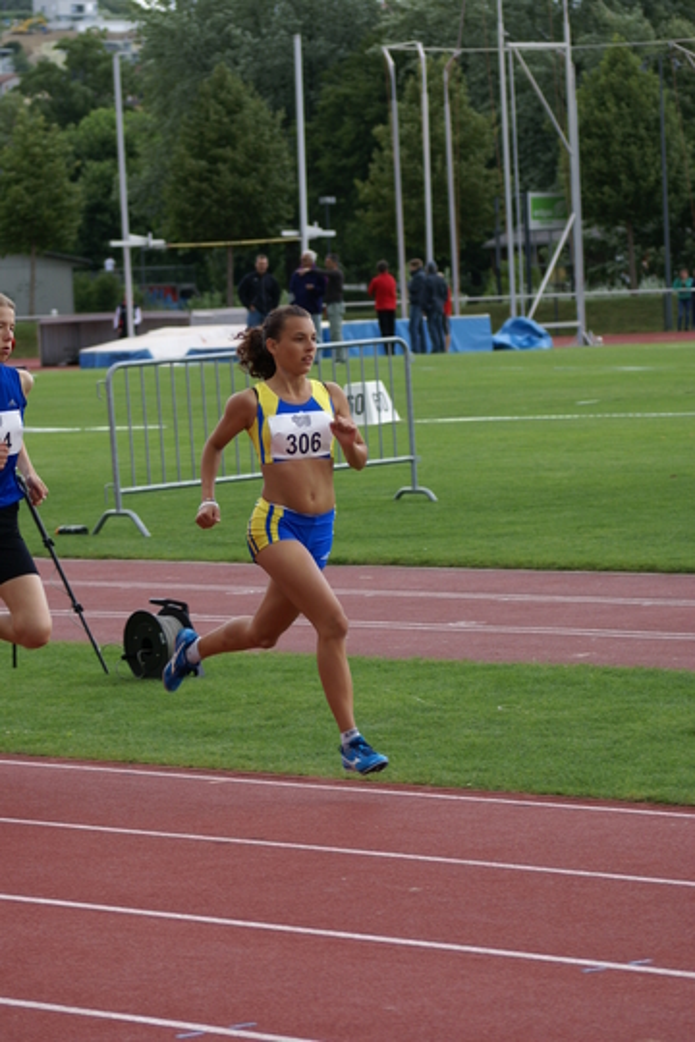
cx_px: 348
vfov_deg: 13.7
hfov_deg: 9.1
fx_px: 4343
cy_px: 521
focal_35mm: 150
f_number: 5
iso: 125
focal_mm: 100
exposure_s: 1/320
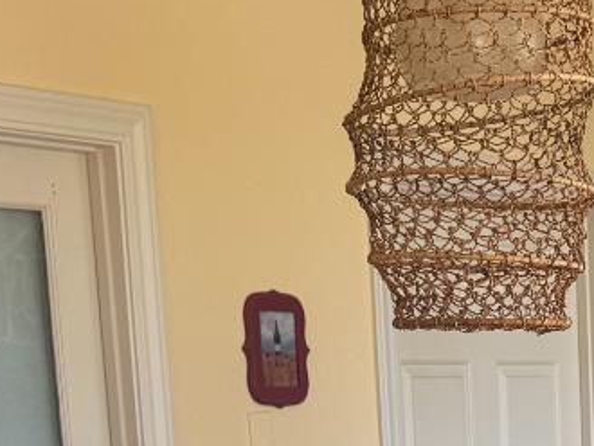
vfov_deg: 12.7
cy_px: 713
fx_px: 1872
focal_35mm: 109
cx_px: 689
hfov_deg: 17.3
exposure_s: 1/121
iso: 80
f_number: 1.78
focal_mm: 6.76
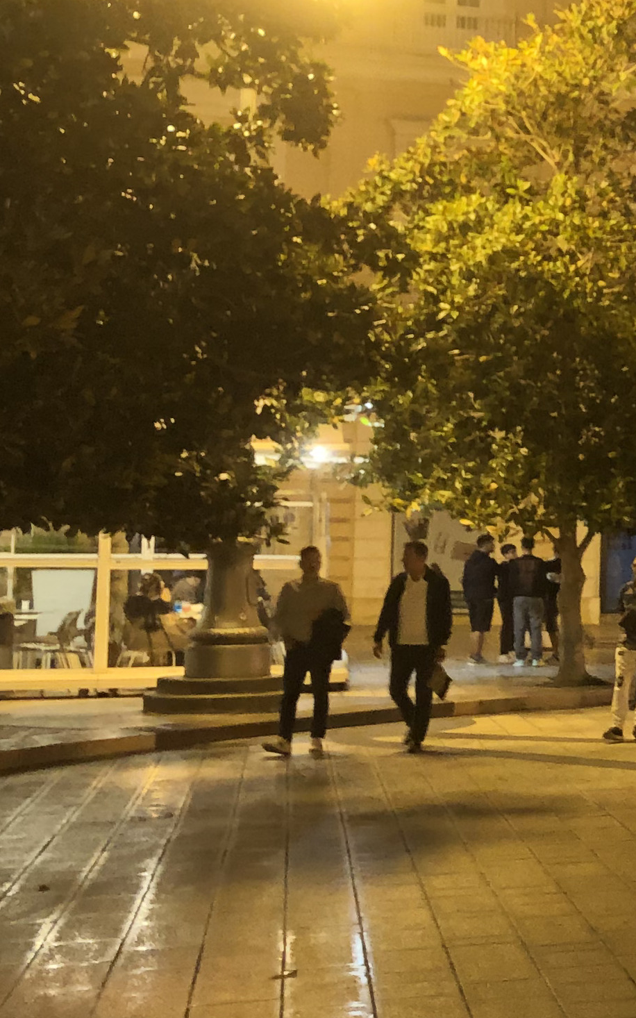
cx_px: 1295
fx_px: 2247
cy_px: 437
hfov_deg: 13.6
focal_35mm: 81
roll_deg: +0.4
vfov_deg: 25.5
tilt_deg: +2.1
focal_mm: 4
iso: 500
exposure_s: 1/33
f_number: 1.8
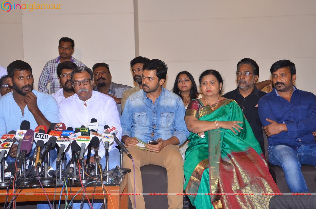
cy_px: 104
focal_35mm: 68
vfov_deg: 20.1
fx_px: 591
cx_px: 158
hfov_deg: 29.9
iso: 1100
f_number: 6.3
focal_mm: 45
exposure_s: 1/125
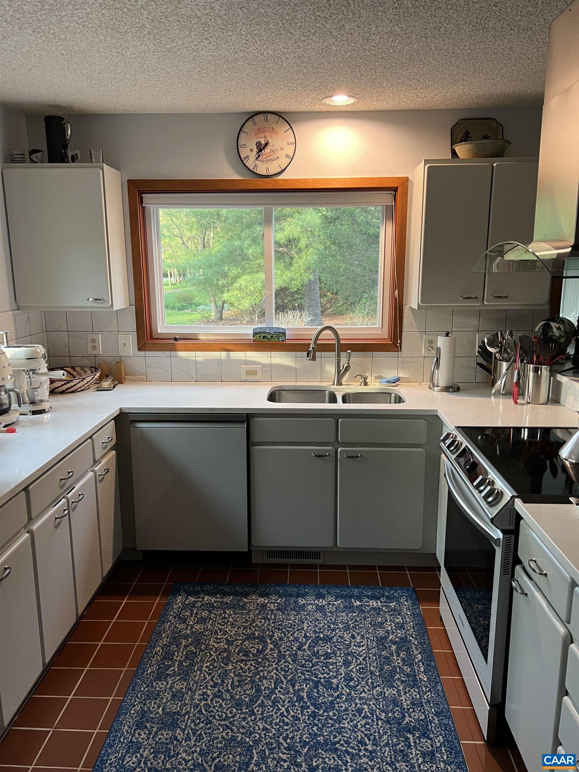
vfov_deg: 67.3
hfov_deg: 53.1
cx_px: 290
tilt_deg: -10.2
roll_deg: -0.3
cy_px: 386
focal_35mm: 26
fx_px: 580
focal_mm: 5.7
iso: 200
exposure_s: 1/60
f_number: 1.5
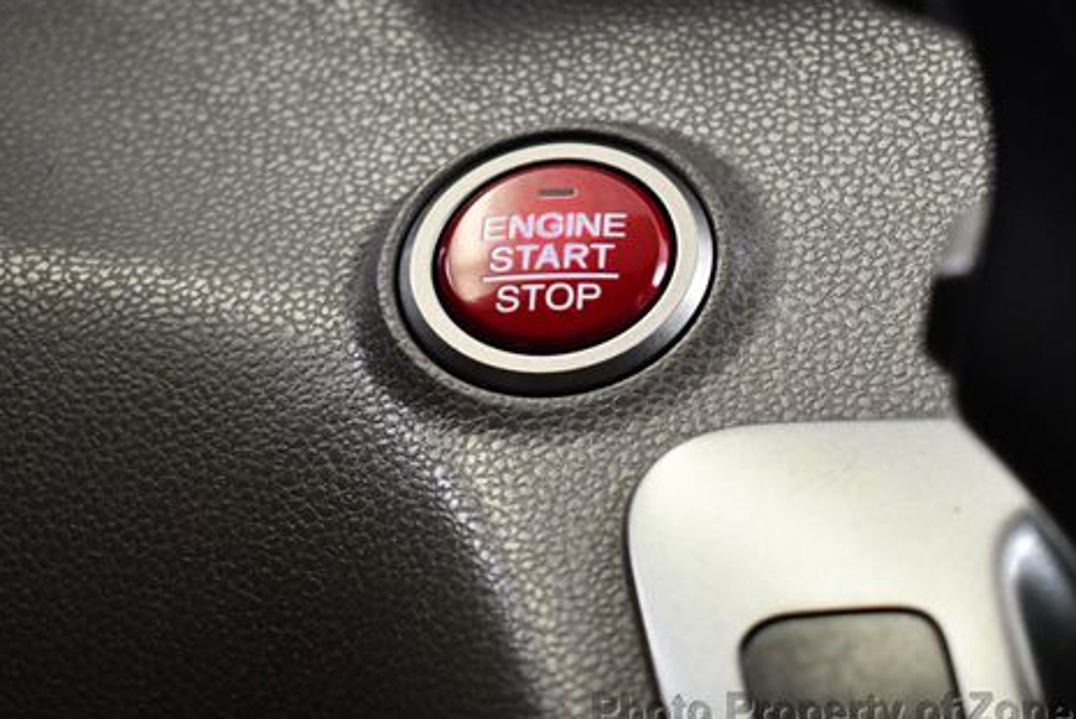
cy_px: 261
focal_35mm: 99
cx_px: 565
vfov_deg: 13.8
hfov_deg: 20.6
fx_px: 2962
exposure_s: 1/60
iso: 3200
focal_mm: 36
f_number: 4.8
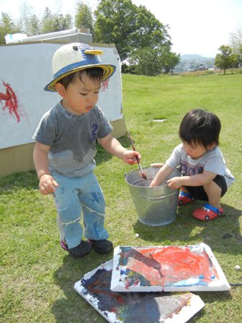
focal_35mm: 30
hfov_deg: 46.8
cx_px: 121
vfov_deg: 60.0
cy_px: 162
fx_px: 280
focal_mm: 5.4
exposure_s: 1/885
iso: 160
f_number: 3.5
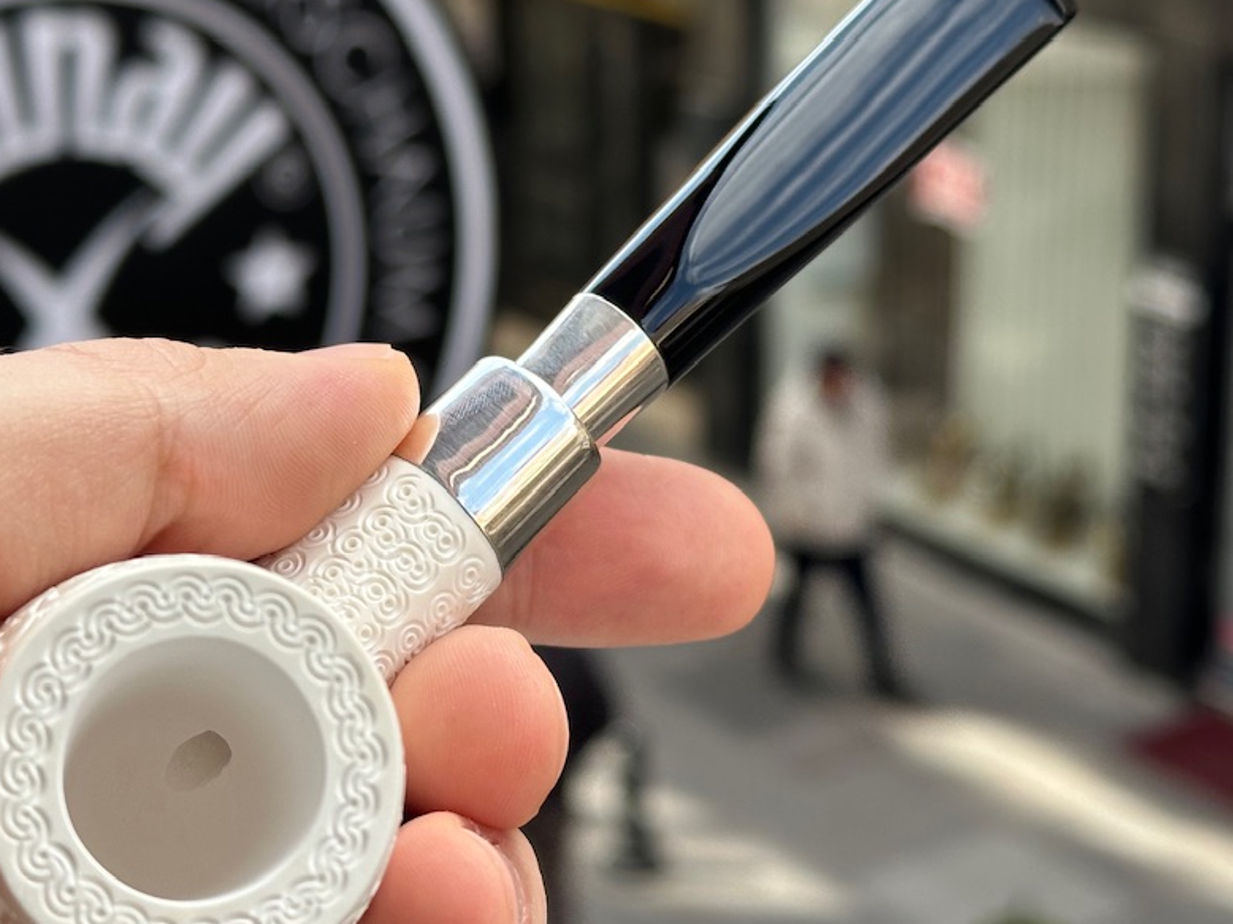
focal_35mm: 79
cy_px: 357
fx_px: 2813
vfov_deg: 18.6
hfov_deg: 24.7
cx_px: 590
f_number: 1.78
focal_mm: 6.86
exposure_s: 1/843
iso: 64
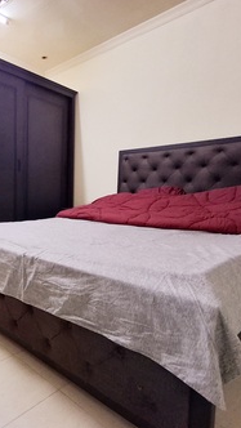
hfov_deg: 44.4
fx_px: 272
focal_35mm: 24
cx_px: 34
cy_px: 220
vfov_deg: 76.3
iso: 160
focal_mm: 1.64
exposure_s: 1/40
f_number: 2.2
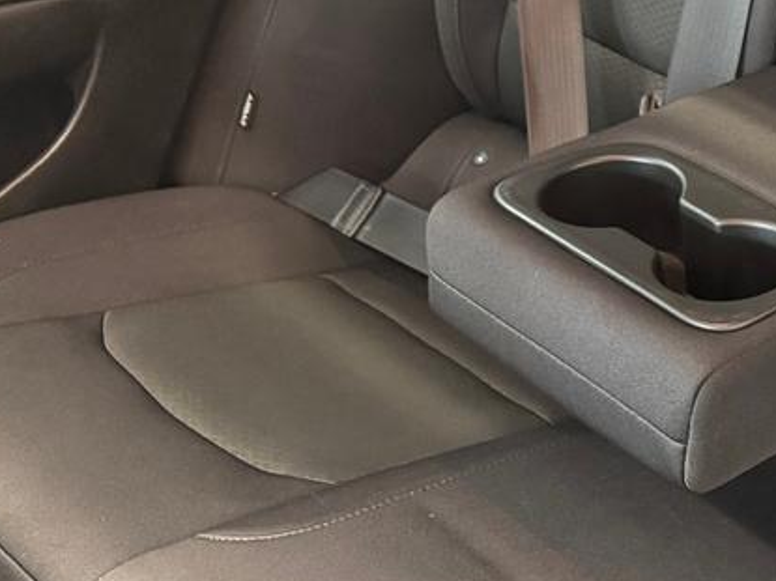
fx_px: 1658
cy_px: 297
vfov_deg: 19.9
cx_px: 1146
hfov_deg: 22.1
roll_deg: -1.2
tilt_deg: -33.9
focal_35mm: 74
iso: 1000
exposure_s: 1/40
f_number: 1.78
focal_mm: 6.76
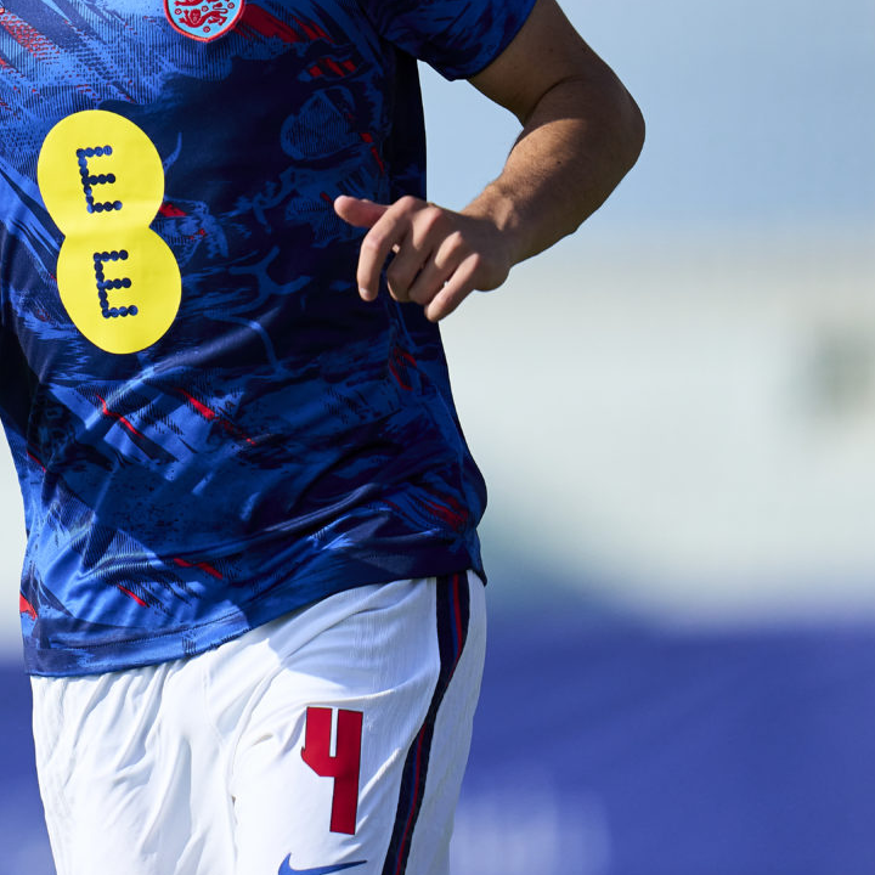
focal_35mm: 907
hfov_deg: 1.9
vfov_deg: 1.9
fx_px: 25938
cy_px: 171
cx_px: -264
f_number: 2.8
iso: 640
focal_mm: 400
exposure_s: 1/10000
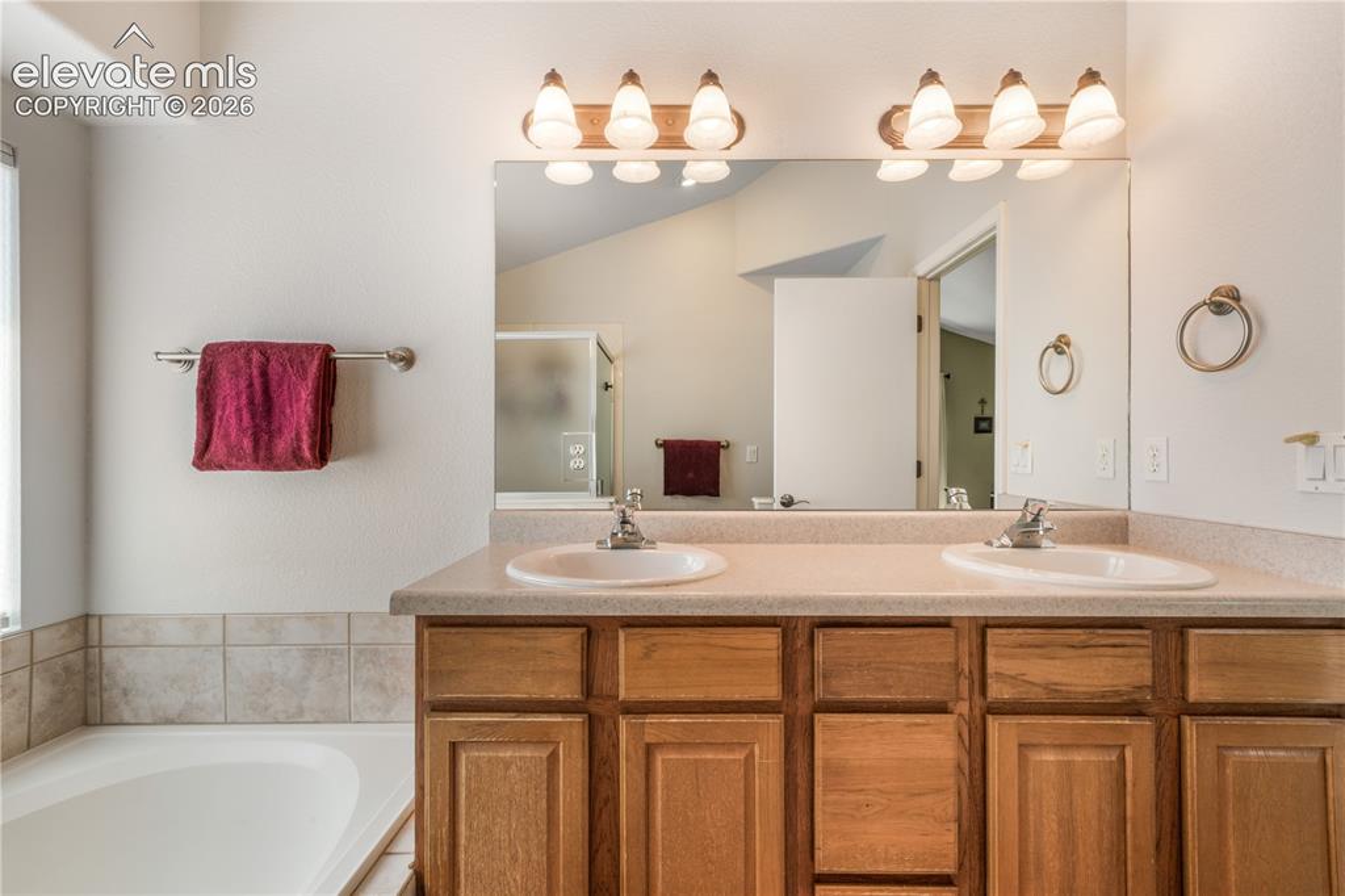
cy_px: 448
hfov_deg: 100.4
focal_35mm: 15
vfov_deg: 77.3
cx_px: 672
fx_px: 560
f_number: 14
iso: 400
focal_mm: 15
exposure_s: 1/4
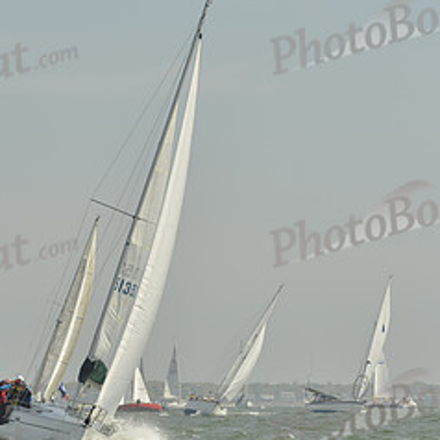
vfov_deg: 6.3
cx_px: 175
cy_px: 150
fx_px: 4027
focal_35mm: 280
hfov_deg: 6.3
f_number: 8
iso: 200
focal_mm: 135
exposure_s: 1/1250
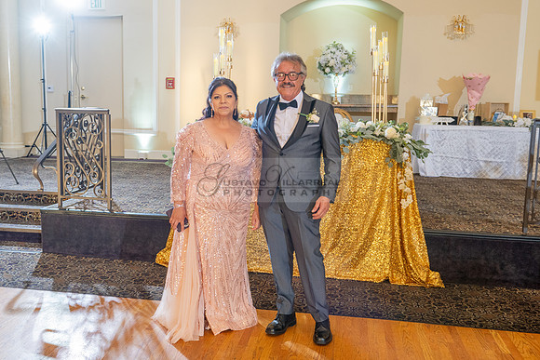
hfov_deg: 51.7
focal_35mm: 37
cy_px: 180
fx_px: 555
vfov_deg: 36.0
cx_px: 234
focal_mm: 29
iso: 800
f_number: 4
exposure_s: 1/80
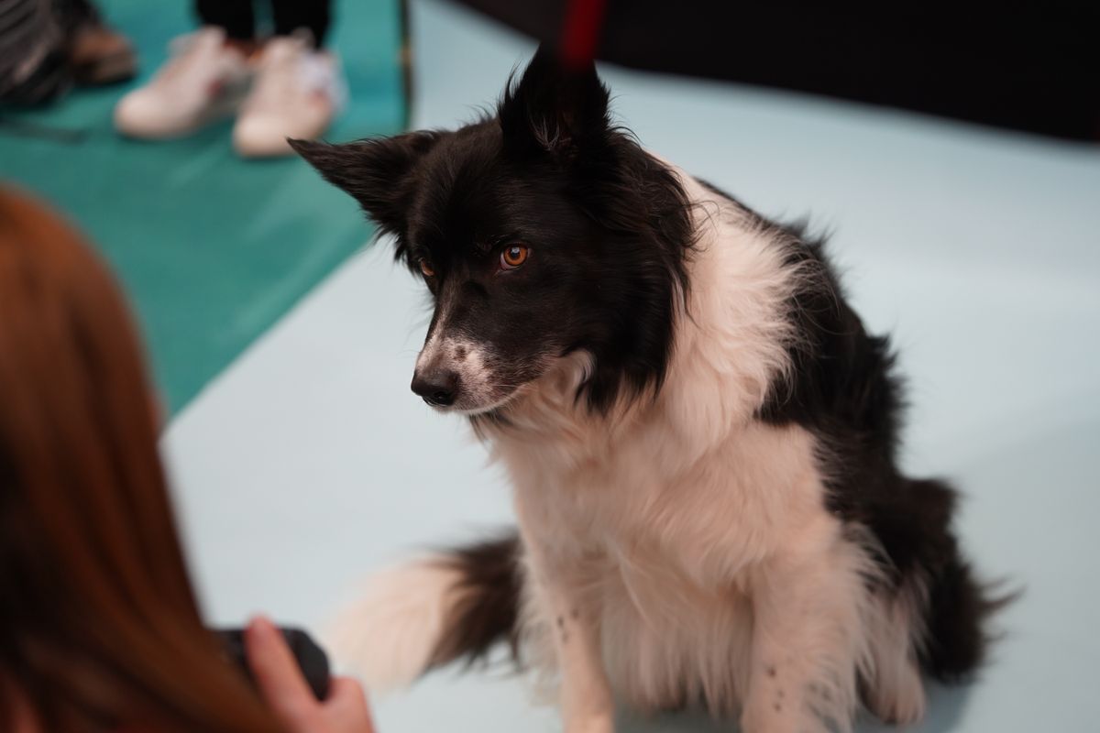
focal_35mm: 90
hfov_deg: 22.6
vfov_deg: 15.2
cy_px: 366
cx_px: 550
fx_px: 2750
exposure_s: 1/100
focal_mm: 90
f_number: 2.8
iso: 1000
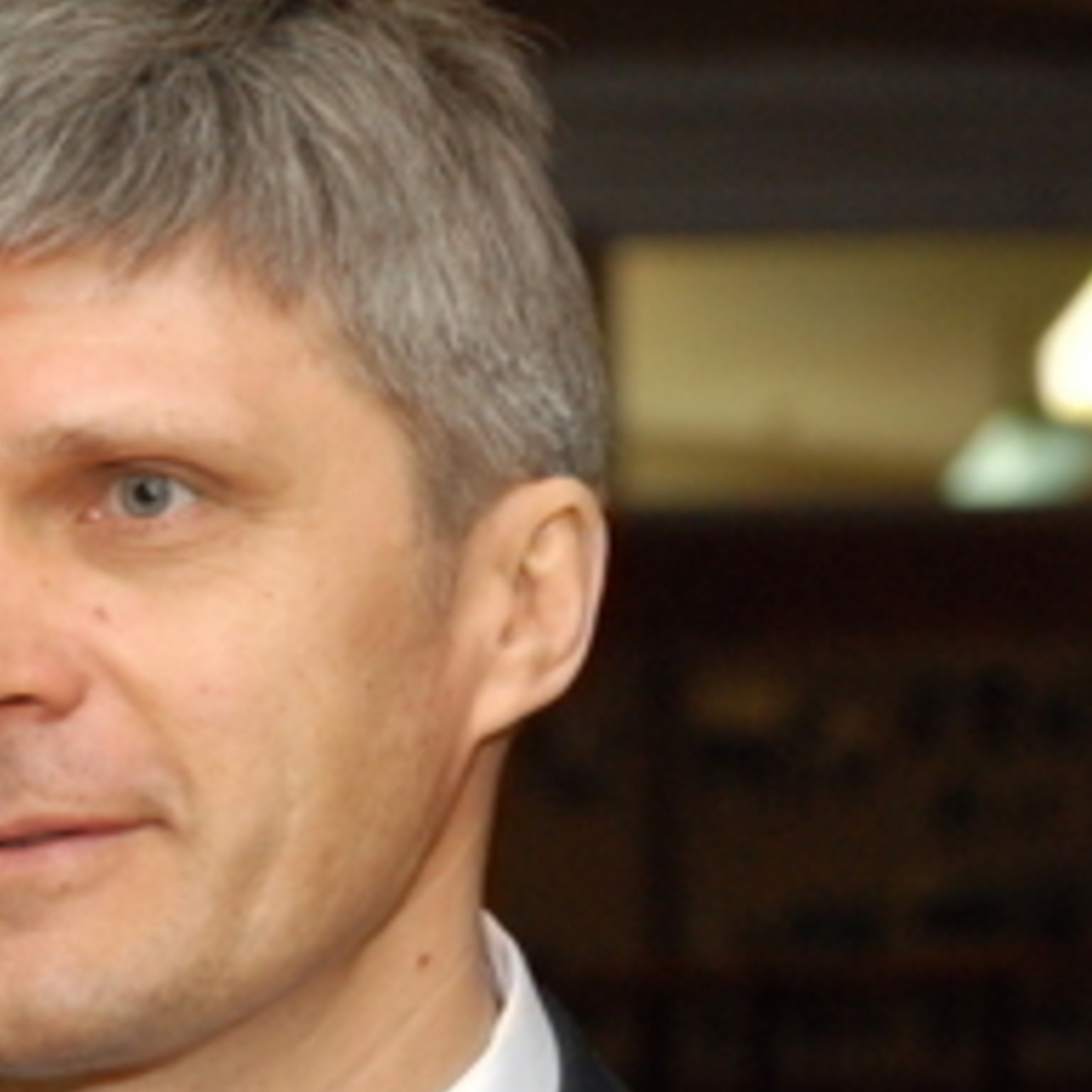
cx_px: 151
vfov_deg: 6.6
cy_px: 731
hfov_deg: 6.6
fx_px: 9458
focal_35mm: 265
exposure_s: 1/90
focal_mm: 80
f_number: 5.6
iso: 1000
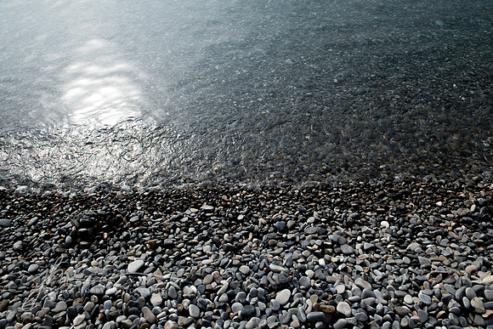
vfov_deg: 53.2
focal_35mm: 24
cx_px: 246
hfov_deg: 73.7
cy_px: 164
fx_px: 329
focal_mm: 24
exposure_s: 1/200
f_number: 9
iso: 100
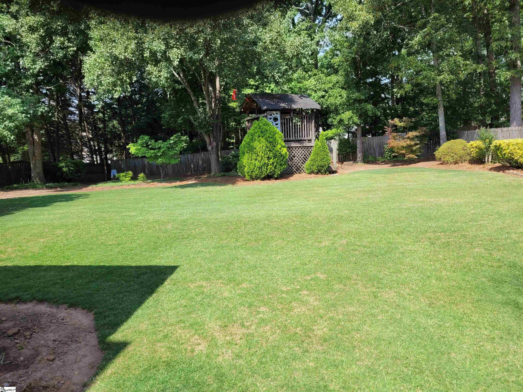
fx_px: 393
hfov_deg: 67.3
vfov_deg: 53.1
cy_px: 196
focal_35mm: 26
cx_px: 262
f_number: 1.8
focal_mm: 5.4
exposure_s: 1/1102
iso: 40
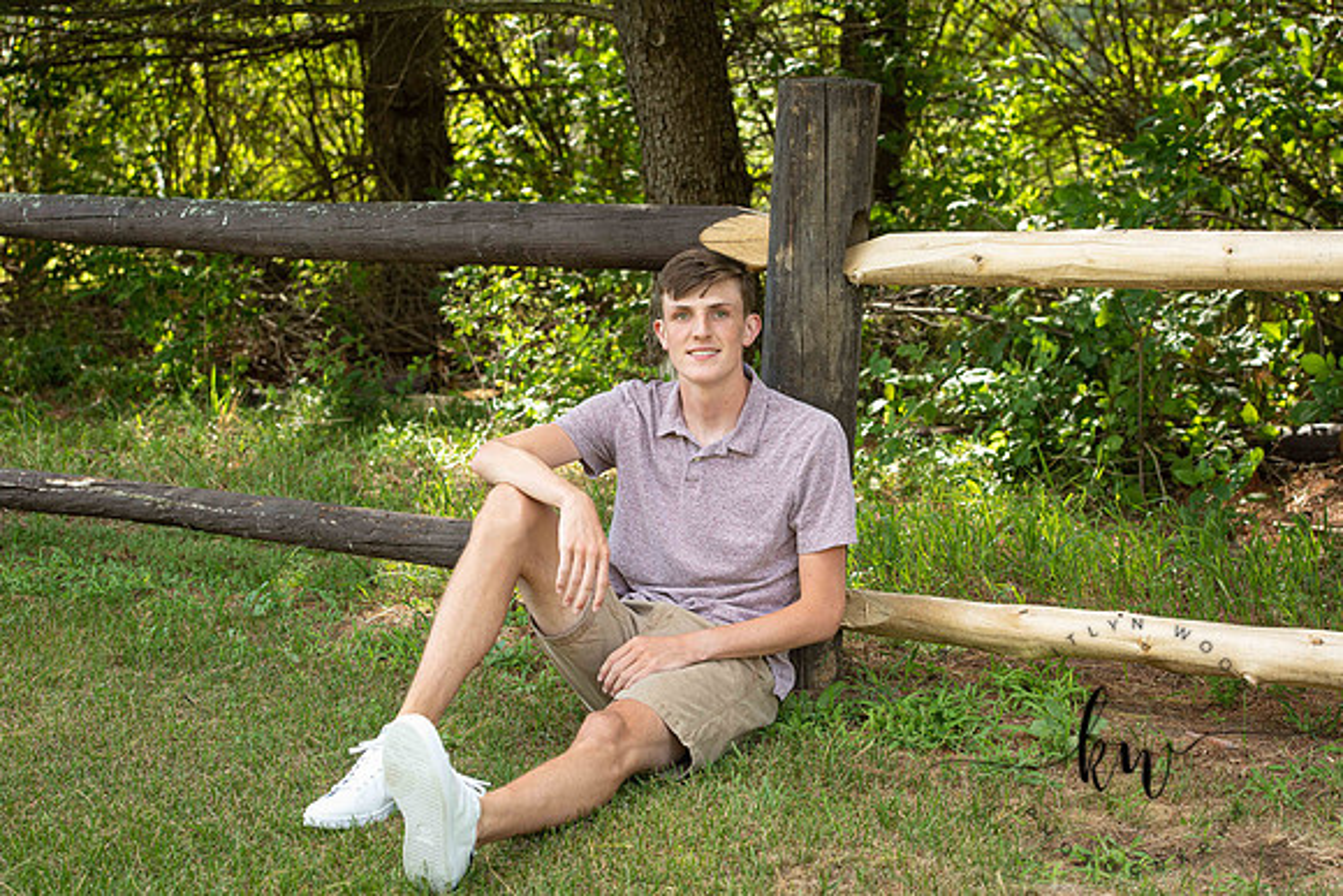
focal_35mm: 70
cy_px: 448
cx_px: 672
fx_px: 2612
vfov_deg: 19.5
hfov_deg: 28.8
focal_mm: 70
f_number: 5.6
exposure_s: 1/200
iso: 400
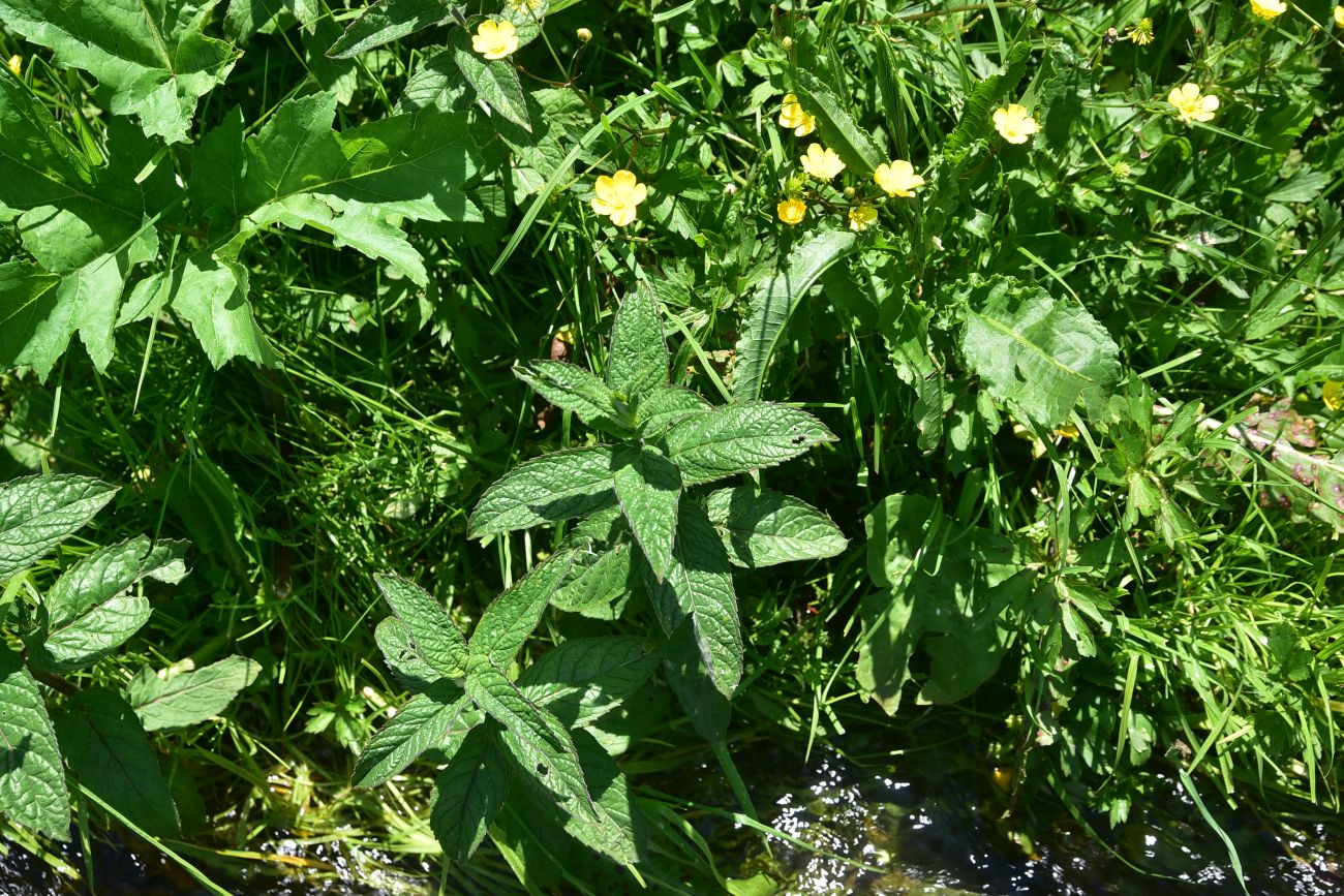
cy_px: 448
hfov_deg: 39.6
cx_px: 672
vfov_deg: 27.0
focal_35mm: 50
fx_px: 1867
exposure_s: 1/125
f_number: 9
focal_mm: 50
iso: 100
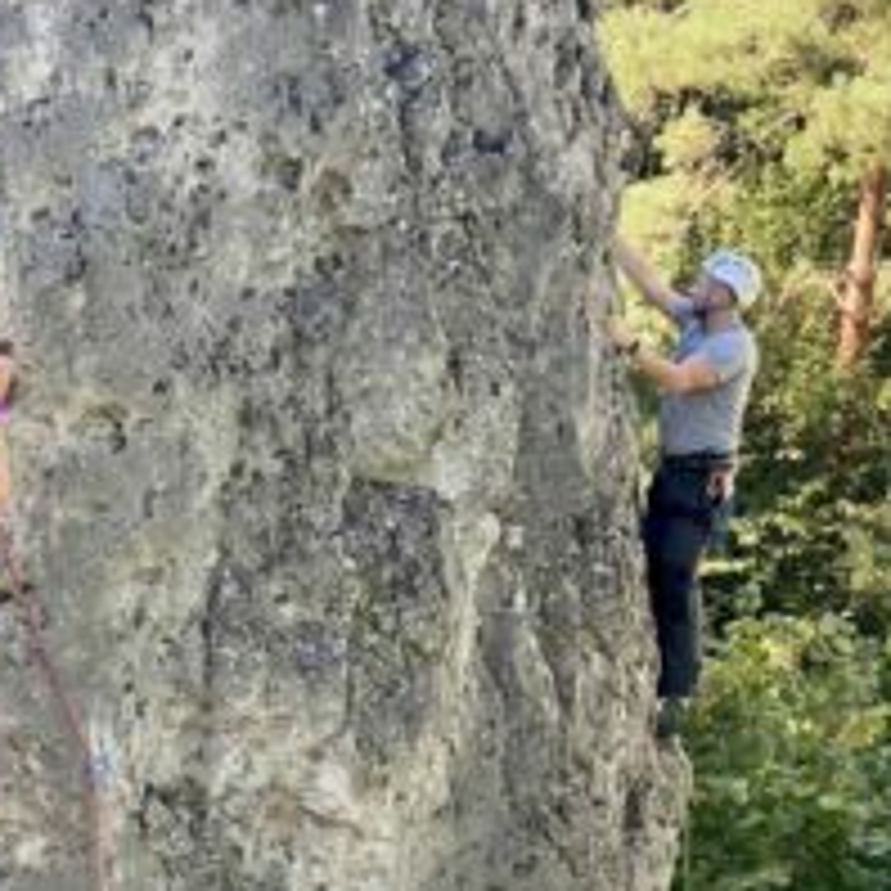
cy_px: 472
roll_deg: -4.7
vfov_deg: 18.7
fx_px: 2708
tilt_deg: -25.7
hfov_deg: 18.7
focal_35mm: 93
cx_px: 333
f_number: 2
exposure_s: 1/143
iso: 20
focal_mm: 6
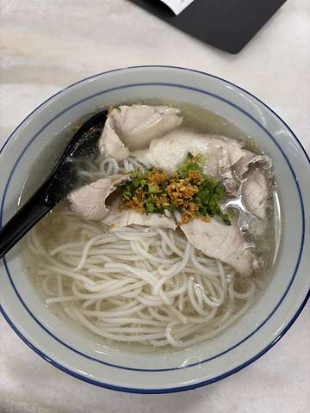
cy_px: 206
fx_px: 310
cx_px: 155
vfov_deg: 67.3
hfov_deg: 53.1
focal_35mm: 26
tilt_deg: -69.4
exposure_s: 1/50
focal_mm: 5.96
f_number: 1.6
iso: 80
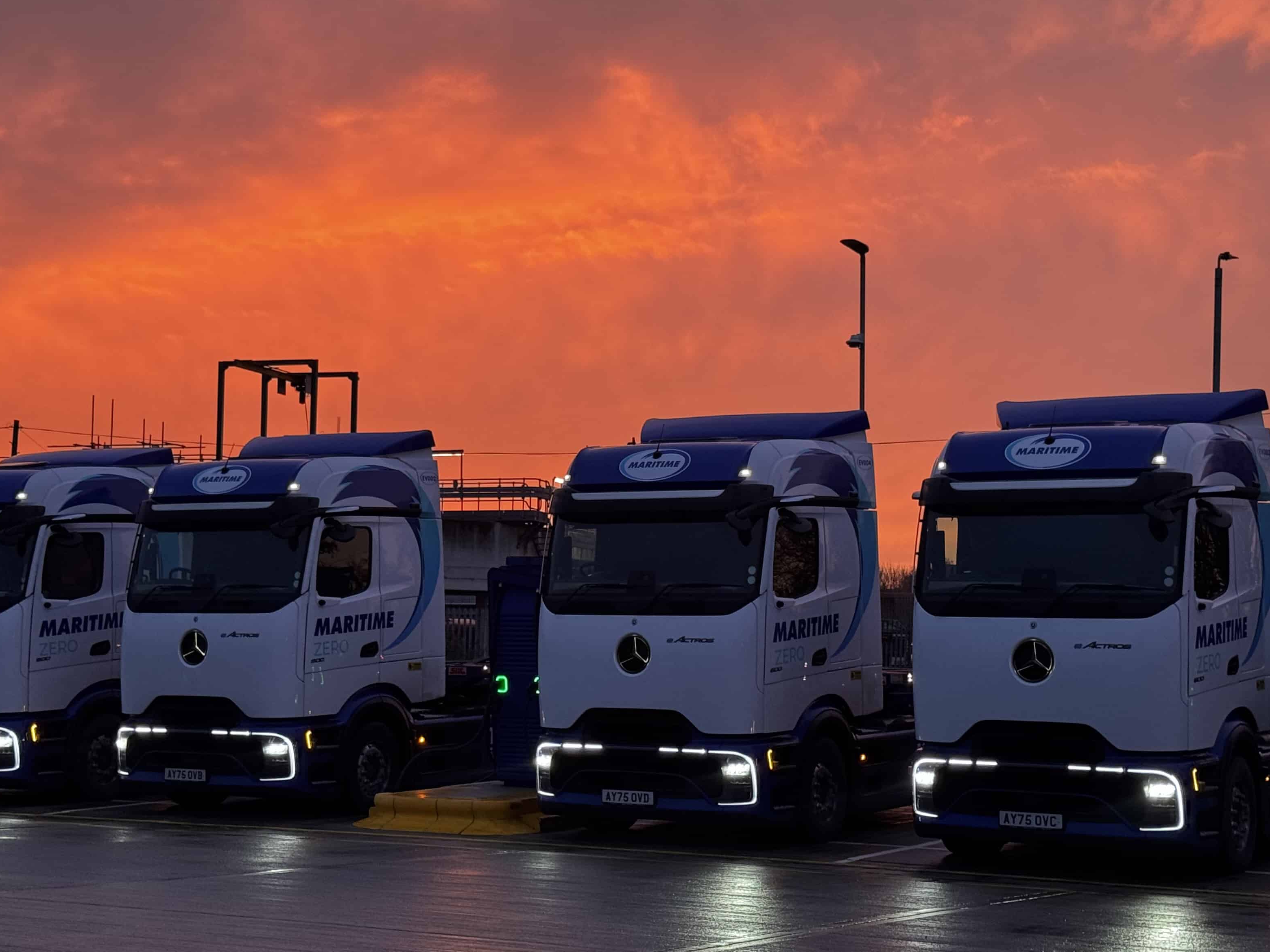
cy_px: 457
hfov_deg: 31.2
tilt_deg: +5.0
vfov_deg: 23.6
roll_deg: -1.0
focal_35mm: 62
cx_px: 620
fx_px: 2274
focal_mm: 6.76
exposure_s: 1/102
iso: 80
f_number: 1.78
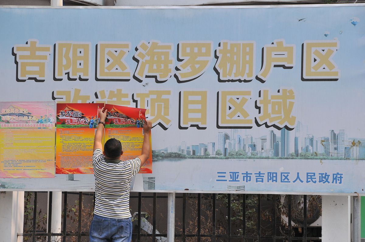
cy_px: 121
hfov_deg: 10.6
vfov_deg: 7.0
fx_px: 1975
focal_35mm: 195
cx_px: 182
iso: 400
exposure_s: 1/500
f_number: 11
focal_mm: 130
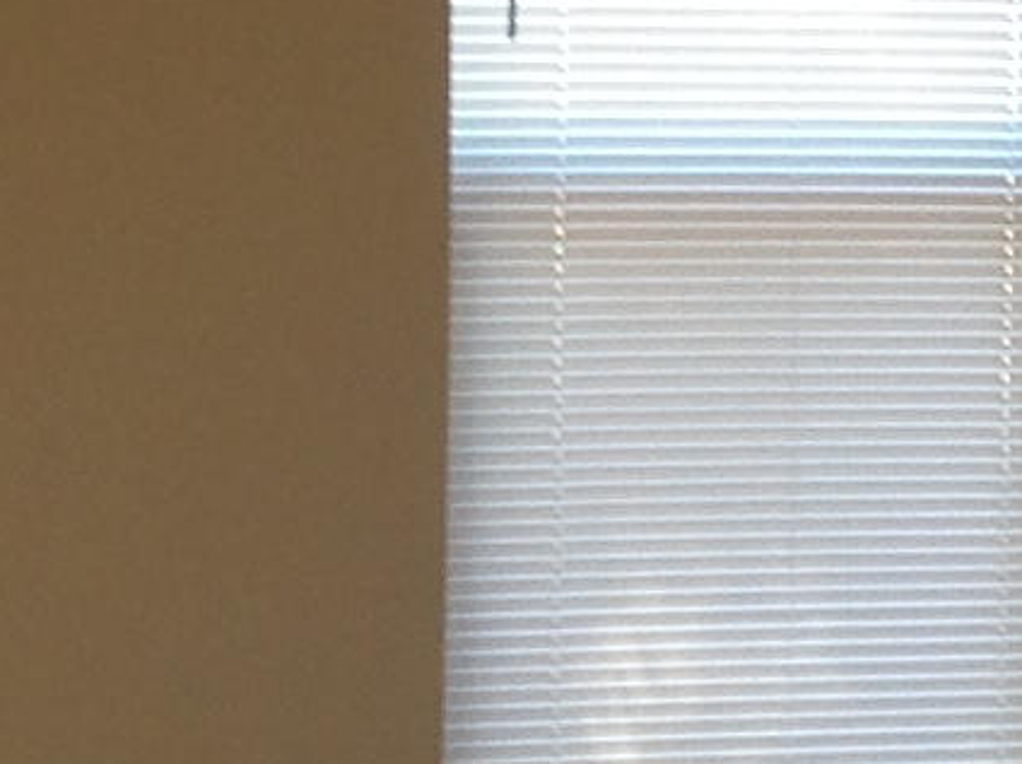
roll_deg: -0.1
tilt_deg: -4.3
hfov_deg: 9.0
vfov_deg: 6.9
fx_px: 6311
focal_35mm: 214
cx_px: 1610
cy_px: 311
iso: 64
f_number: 2.4
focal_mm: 4.28
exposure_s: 1/30
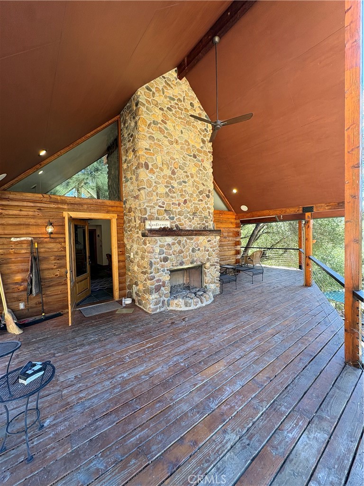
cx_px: 182
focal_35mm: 14
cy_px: 243
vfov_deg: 102.1
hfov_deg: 85.7
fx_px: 196
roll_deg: +1.5
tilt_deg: -0.3
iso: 64
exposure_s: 1/99
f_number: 2.2
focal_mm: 2.22
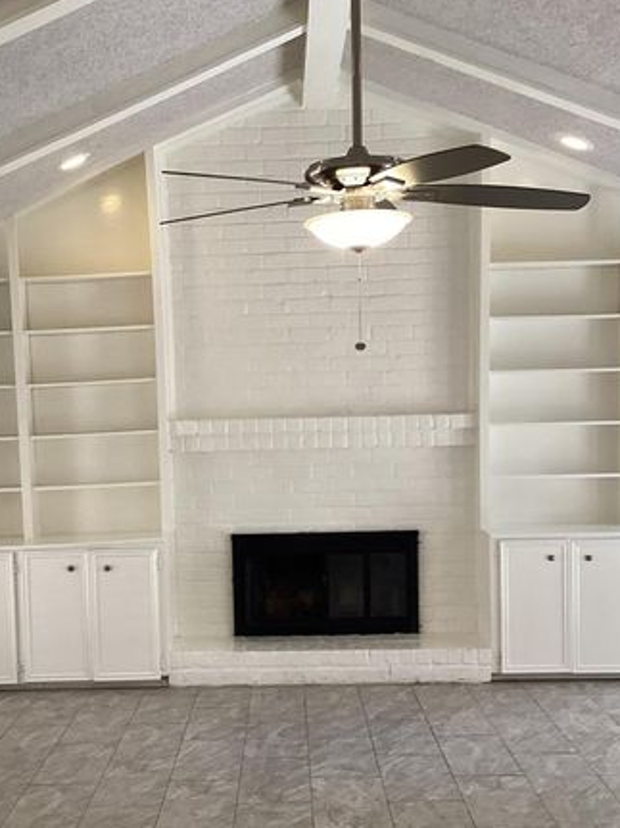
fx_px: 1147
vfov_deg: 39.4
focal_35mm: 48
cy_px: 520
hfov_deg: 30.2
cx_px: 251
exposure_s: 1/60
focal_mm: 3.3
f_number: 2.4
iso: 80
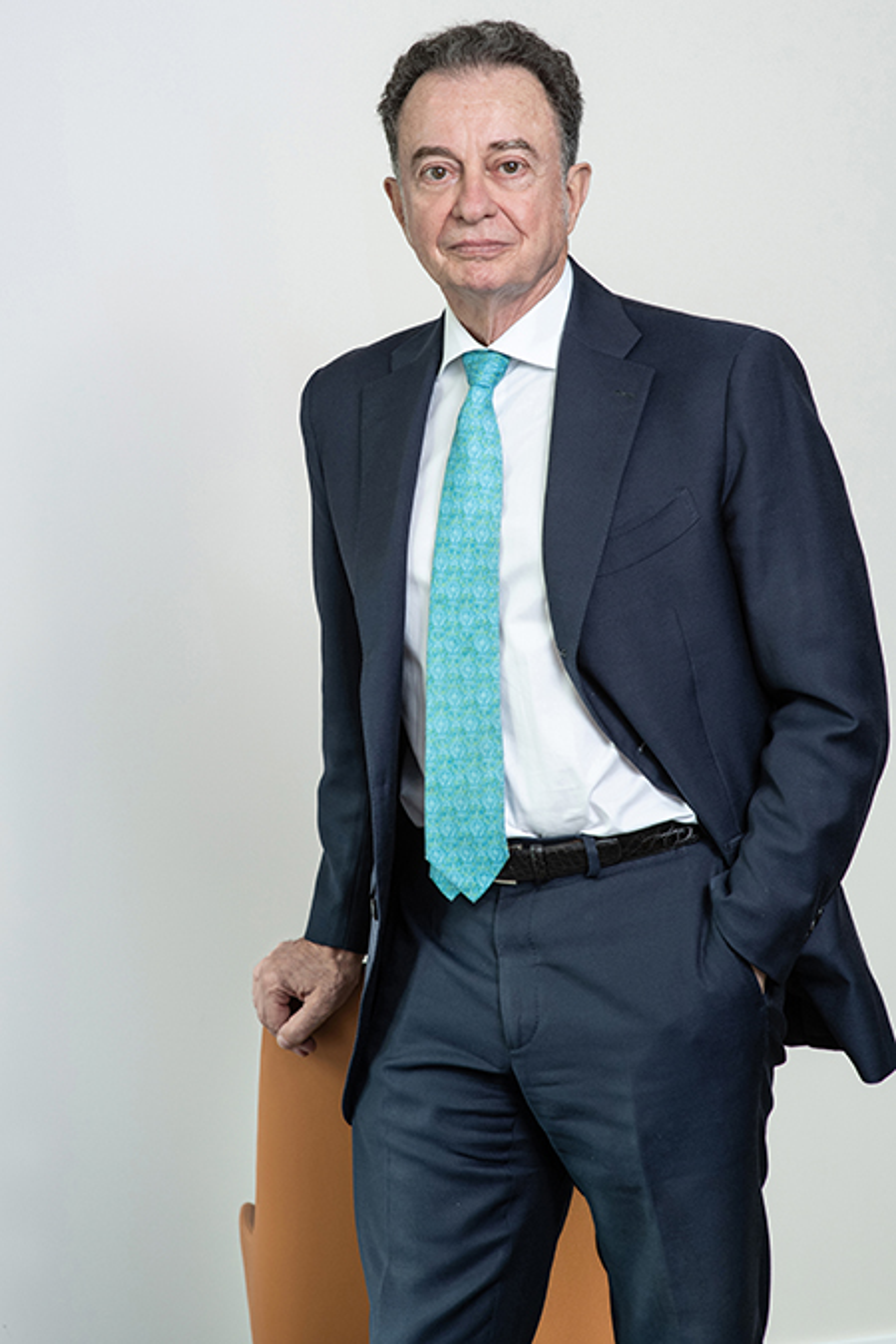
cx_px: 448
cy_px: 672
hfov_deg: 16.1
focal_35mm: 85
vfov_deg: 23.9
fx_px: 3173
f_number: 5.6
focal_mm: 85
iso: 400
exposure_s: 1/125
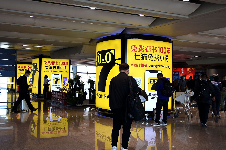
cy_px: 75
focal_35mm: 39
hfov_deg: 49.6
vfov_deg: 34.2
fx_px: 245
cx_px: 113
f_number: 5
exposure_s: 1/60
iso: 160
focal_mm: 26
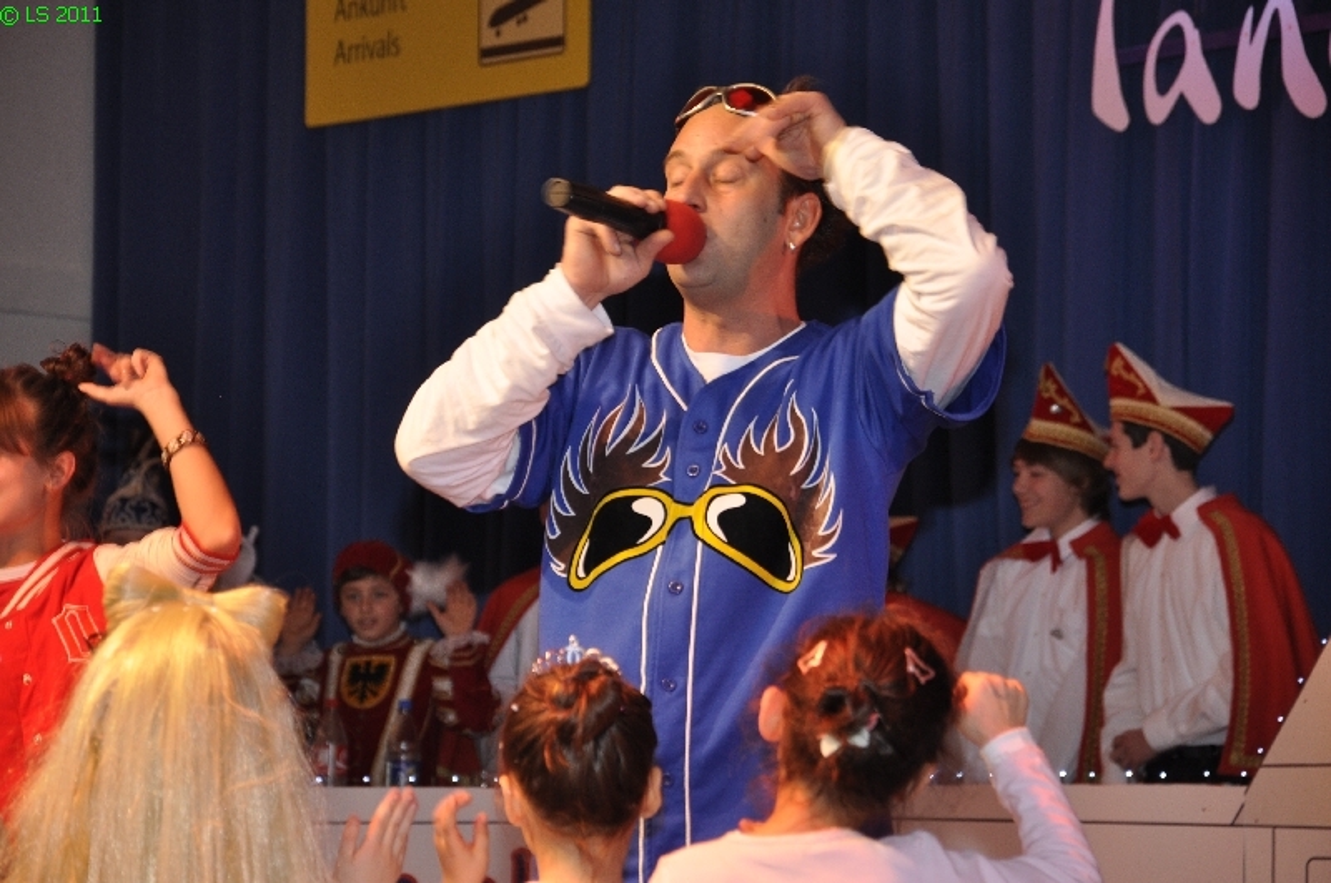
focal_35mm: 158
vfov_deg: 8.7
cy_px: 442
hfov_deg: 13.1
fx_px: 5815
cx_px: 666
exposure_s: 1/60
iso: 400
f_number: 5.6
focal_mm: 105
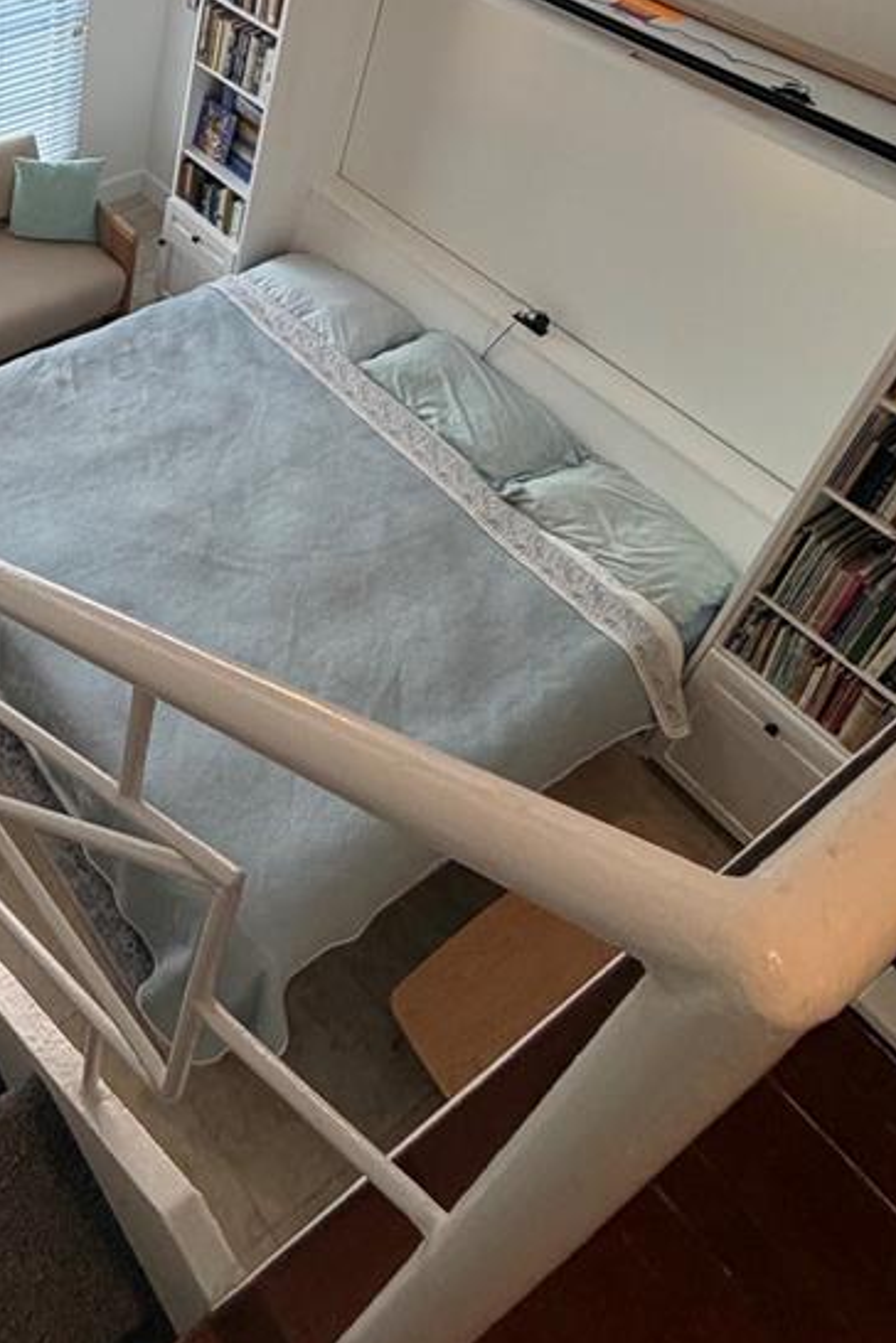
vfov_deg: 51.7
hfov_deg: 35.1
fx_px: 1195
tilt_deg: -31.8
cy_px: 130
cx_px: -98
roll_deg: -0.3
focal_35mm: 32
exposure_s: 1/120
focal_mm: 2.22
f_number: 2.2
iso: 160
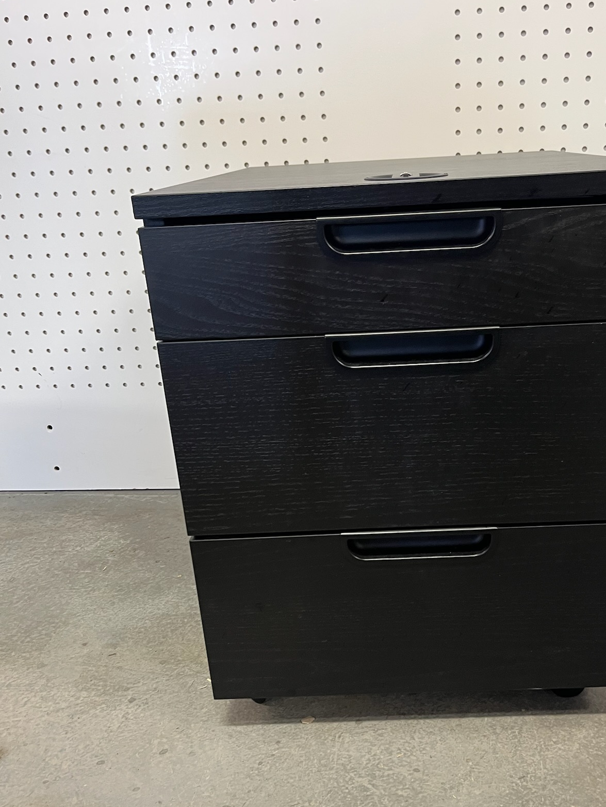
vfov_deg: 53.7
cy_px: 473
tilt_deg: -24.0
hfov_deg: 41.6
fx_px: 793
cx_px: 371
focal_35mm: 34
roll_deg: +3.3
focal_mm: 5.1
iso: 160
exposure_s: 1/50
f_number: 1.6
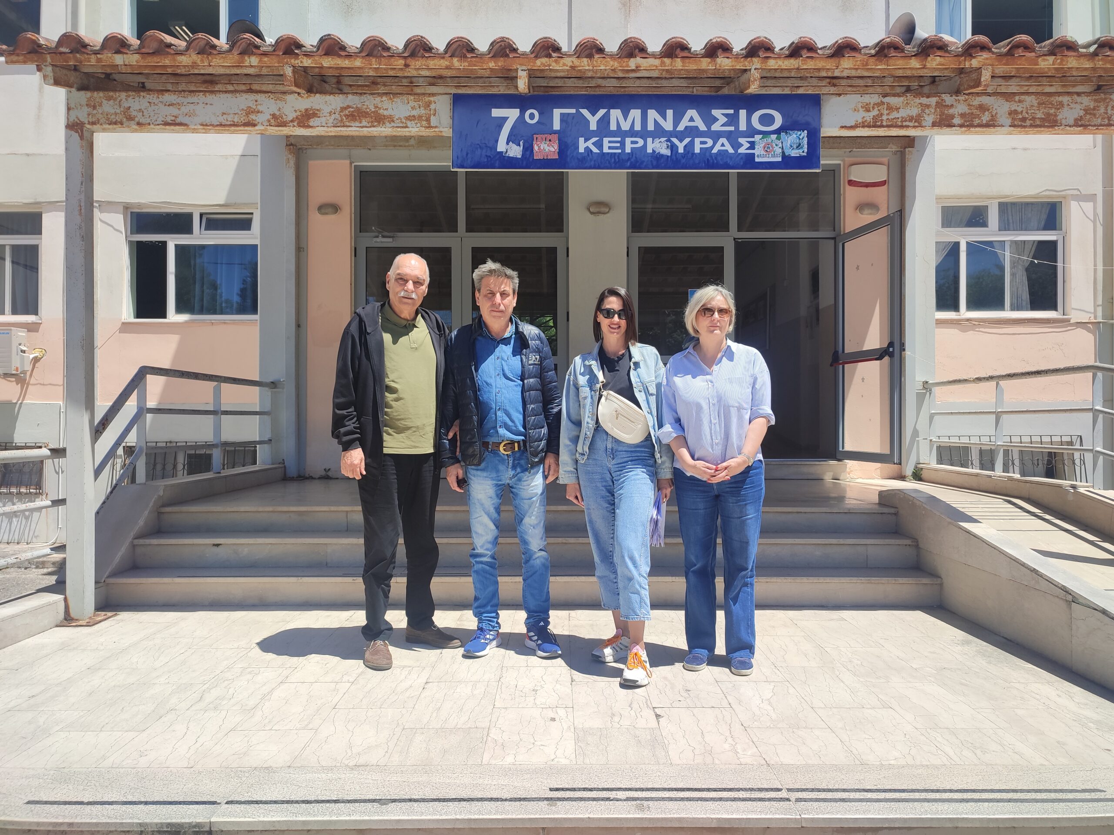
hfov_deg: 69.4
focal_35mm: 25
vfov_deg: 54.9
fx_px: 805
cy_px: 418
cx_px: 557
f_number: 1.9
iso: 50
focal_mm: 6.04
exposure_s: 1/711
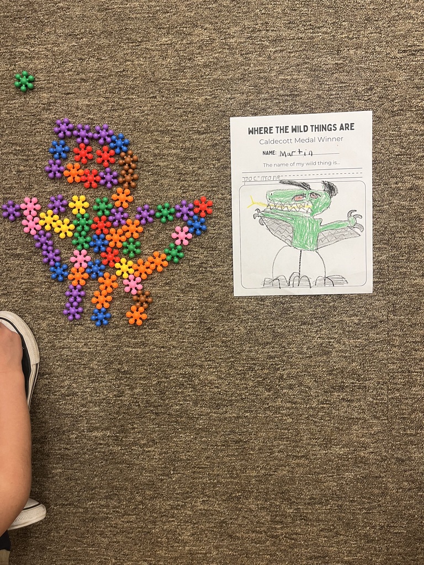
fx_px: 425
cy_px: 282
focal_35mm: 26
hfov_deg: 53.1
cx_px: 212
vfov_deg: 67.3
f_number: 1.6
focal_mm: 5.1
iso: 125
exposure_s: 1/60
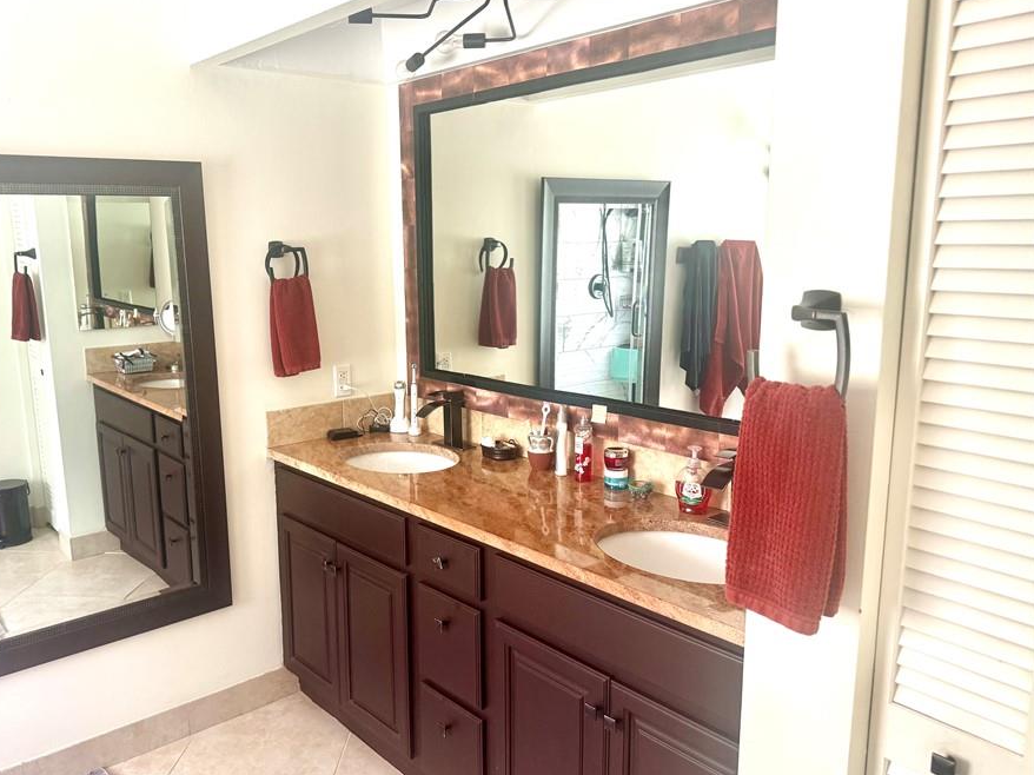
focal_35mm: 28
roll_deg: +1.6
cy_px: 399
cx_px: 435
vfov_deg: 49.7
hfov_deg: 63.1
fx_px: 836
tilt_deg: -11.0
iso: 200
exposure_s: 1/69
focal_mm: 6.76
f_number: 1.78
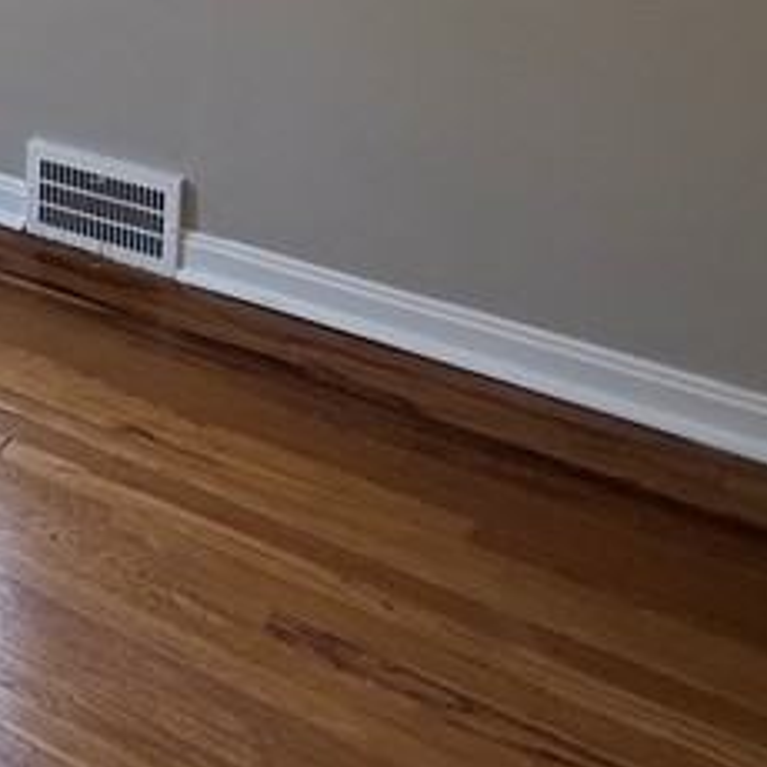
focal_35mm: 55
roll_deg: +0.6
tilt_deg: -6.0
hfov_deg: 23.6
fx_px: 1379
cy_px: -270
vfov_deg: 25.9
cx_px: -434
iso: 64
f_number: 2.2
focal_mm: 2.22
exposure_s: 1/149
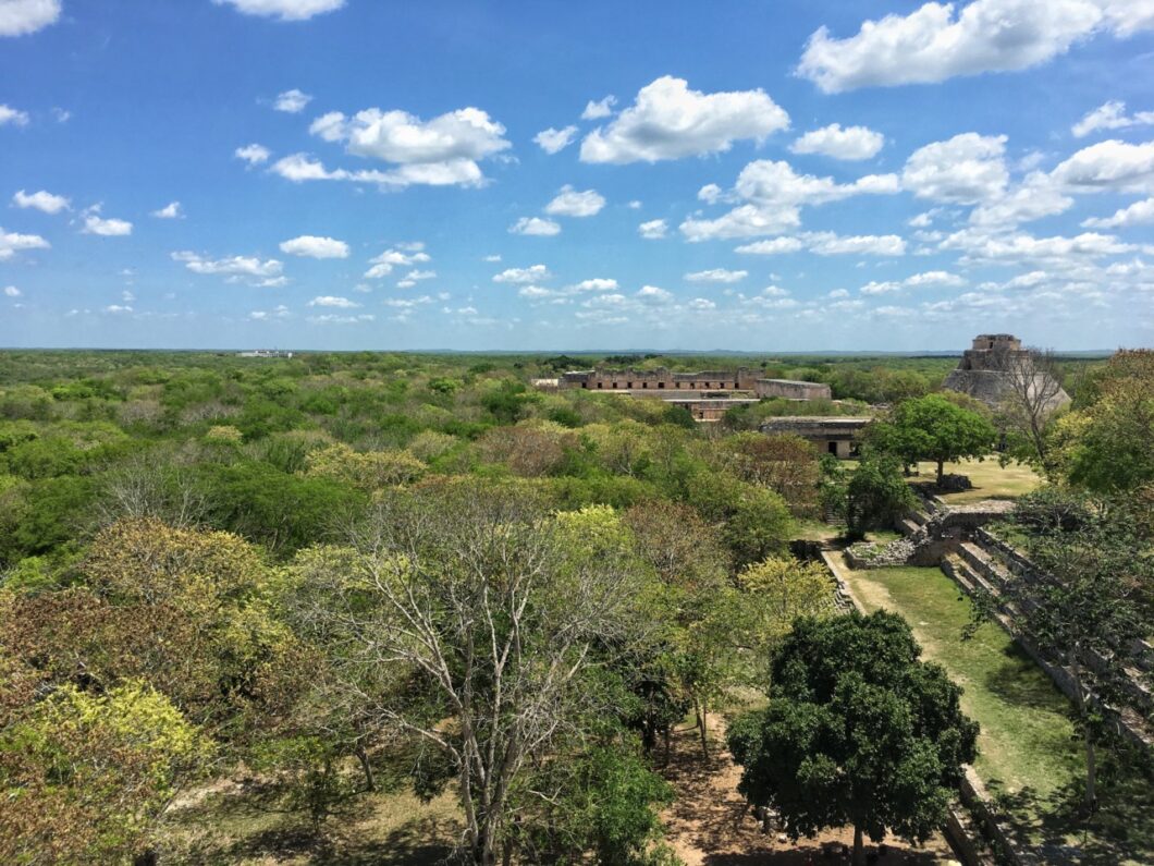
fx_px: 967
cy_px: 433
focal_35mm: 29
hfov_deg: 61.7
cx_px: 577
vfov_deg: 48.2
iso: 25
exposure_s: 1/1876
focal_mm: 4.15
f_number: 2.2
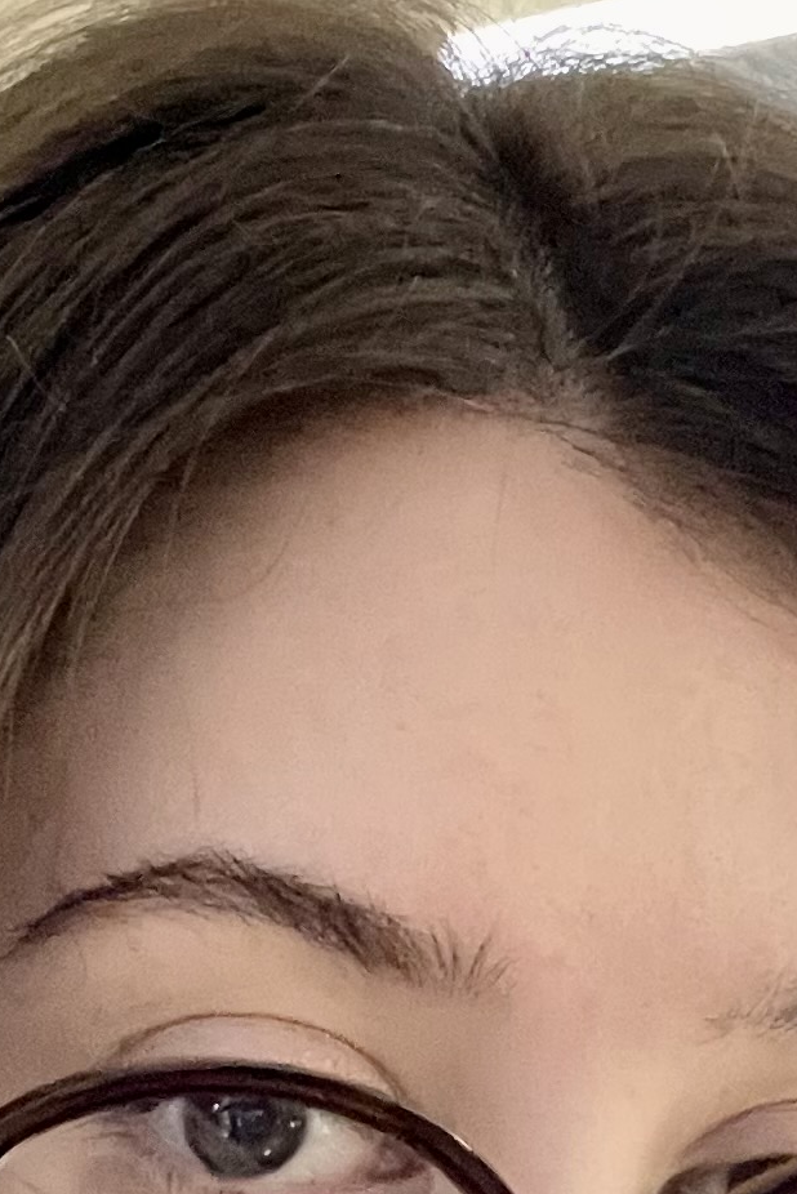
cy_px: 1390
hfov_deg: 13.2
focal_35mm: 104
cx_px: 259
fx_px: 3451
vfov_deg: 18.7
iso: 640
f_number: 2.2
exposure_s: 1/30
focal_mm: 2.71
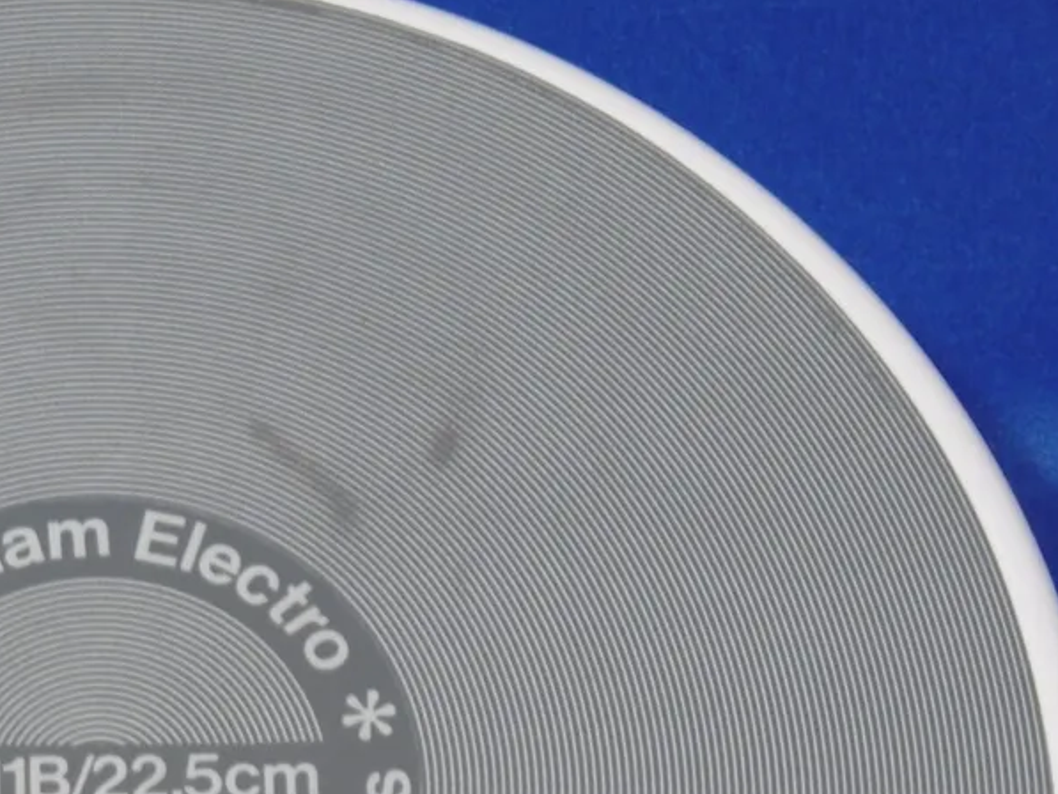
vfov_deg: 9.3
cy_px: 934
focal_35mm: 158
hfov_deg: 12.4
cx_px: 89
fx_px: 4830
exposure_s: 1/10
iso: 100
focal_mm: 10.5
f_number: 4.2
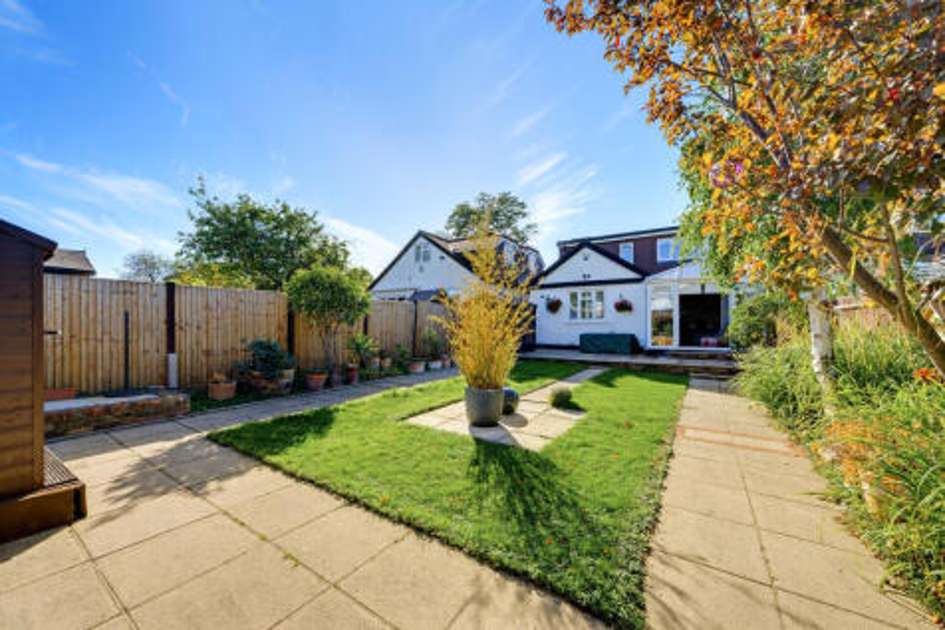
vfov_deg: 85.4
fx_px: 341
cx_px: 472
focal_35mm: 13
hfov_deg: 108.3
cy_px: 315
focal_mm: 13
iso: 100
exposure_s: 1/125
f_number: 8
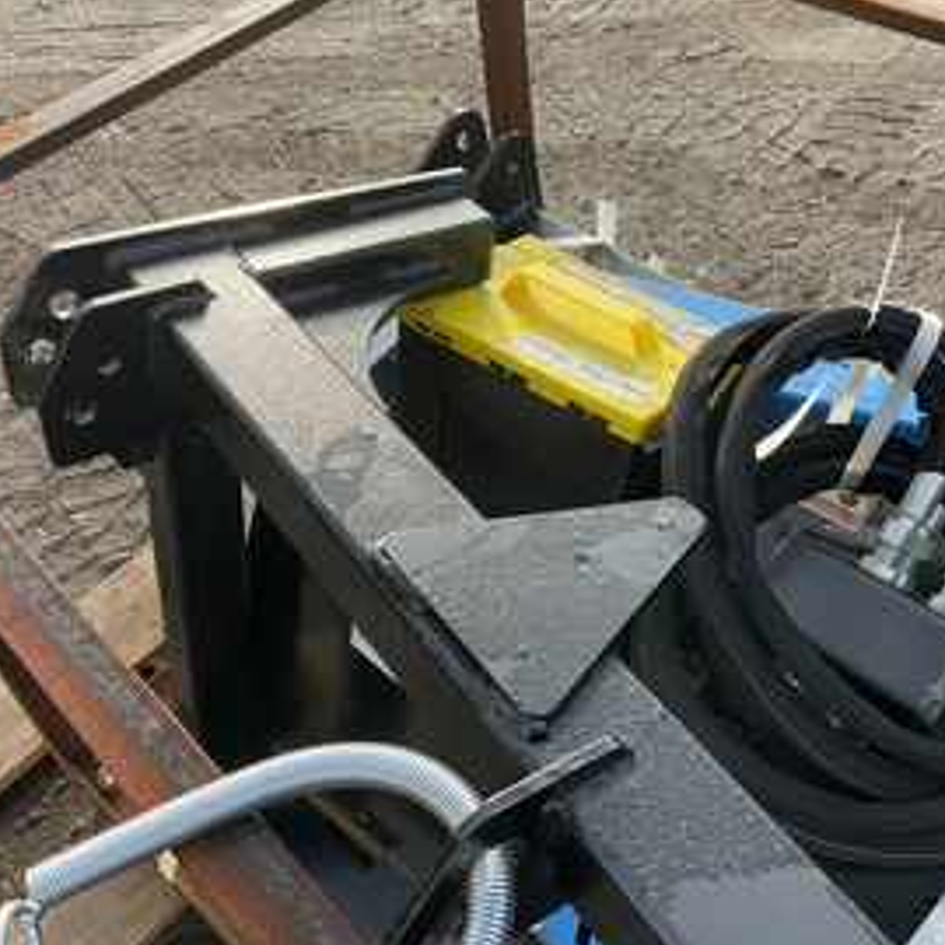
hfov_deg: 43.7
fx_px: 1174
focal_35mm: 38
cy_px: 441
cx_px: 546
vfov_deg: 43.8
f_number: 1.8
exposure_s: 1/375
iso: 25
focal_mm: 3
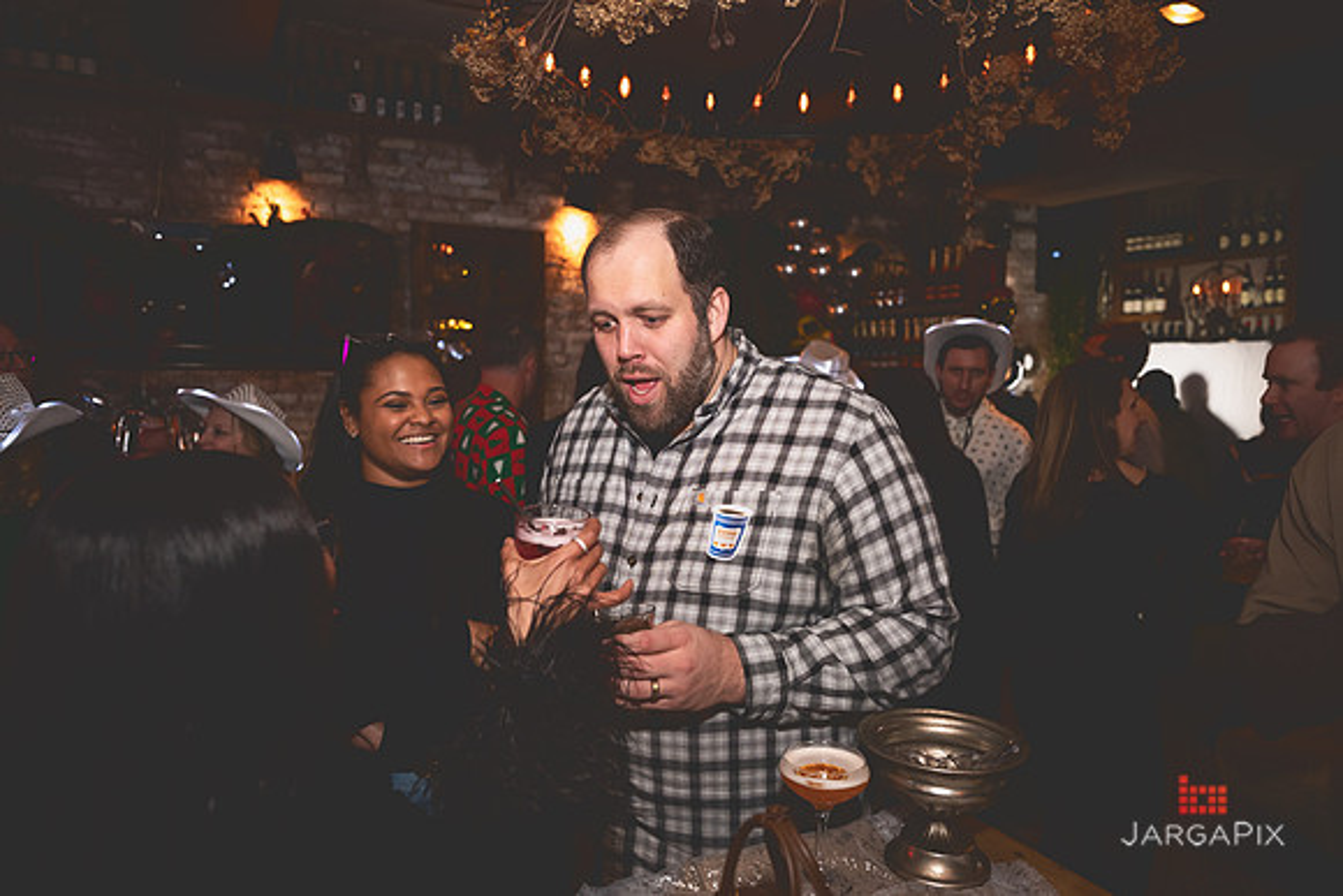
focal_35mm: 25
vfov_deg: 52.2
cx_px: 672
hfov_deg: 72.6
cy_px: 448
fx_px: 914
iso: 1000
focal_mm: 24
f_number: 2.8
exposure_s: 1/100
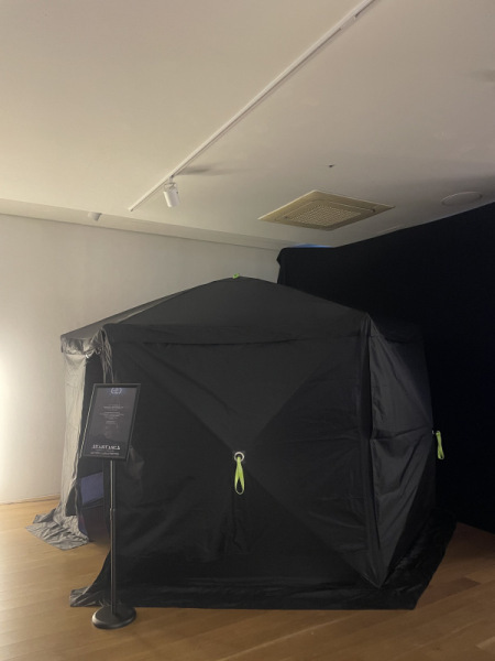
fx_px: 496
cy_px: 330
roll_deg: +0.8
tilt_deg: +3.5
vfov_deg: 67.3
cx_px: 248
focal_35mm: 26
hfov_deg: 53.1
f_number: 1.6
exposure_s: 1/30
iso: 800
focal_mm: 4.2
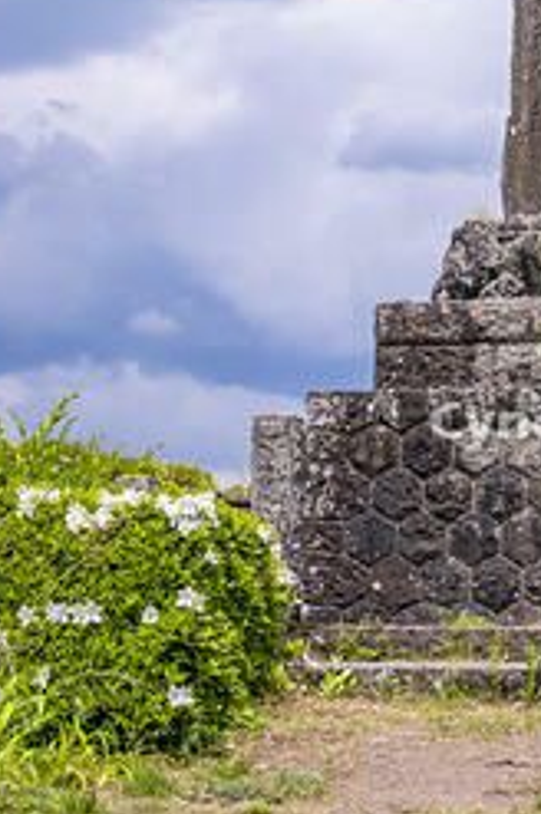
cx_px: 614
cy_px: 412
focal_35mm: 107
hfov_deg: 12.5
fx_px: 2419
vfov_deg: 19.1
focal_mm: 44
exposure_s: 1/40
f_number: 9
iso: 64
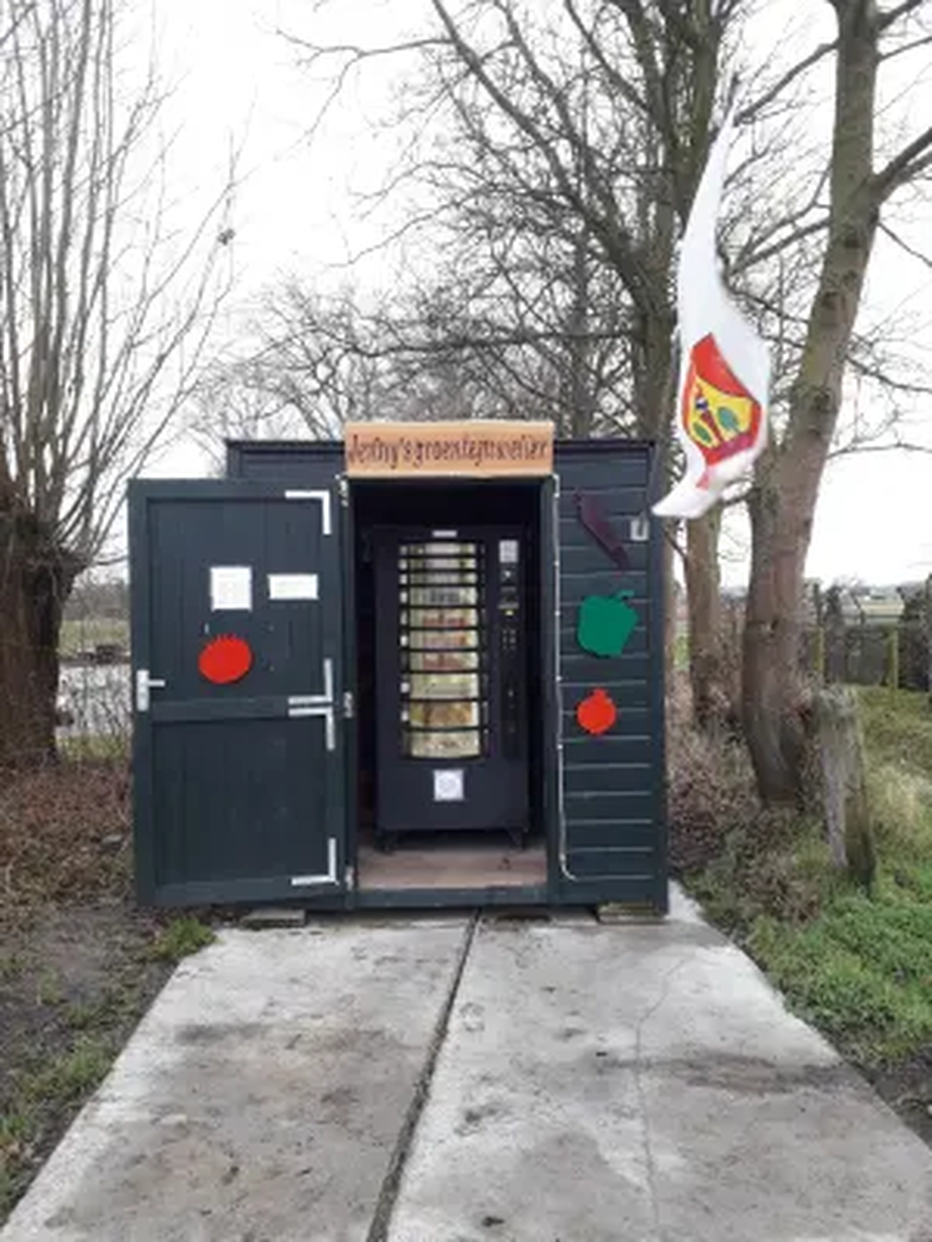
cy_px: 621
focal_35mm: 27
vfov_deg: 65.3
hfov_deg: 51.4
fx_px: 969
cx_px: 466
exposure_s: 1/50
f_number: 1.9
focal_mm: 3.6
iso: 50
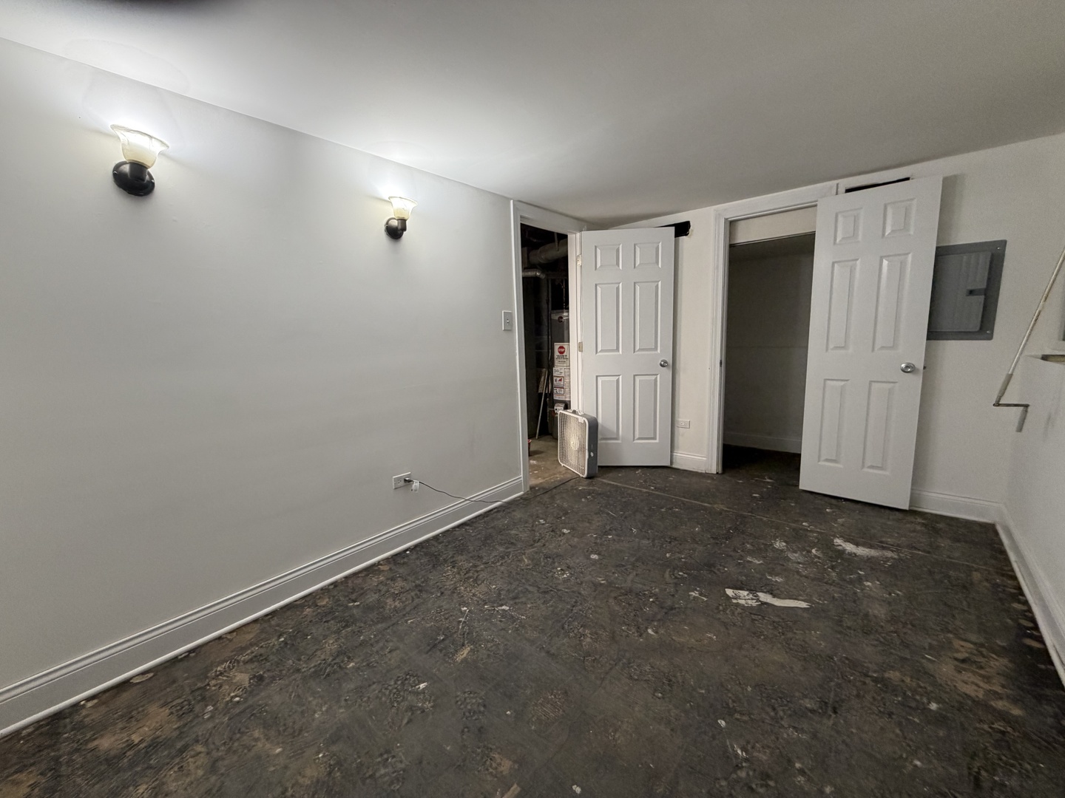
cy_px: 399
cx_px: 532
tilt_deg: -8.3
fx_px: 431
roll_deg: +2.3
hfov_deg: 102.1
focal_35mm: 14
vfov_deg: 85.7
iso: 200
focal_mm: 2.22
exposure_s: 1/60
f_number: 2.2
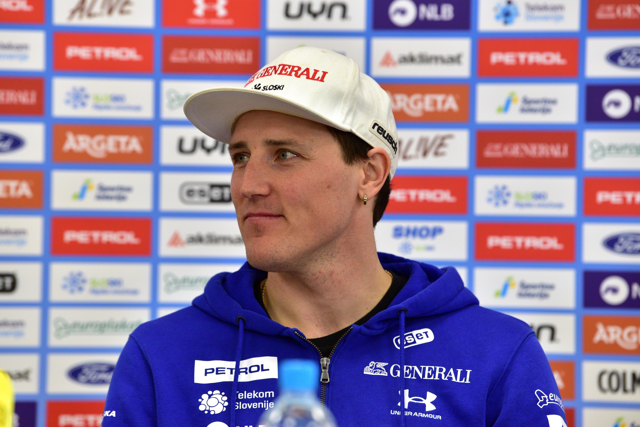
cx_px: 320
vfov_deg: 6.9
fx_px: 3557
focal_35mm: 200
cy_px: 214
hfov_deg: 10.3
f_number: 4.5
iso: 1600
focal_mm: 200
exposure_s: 1/320
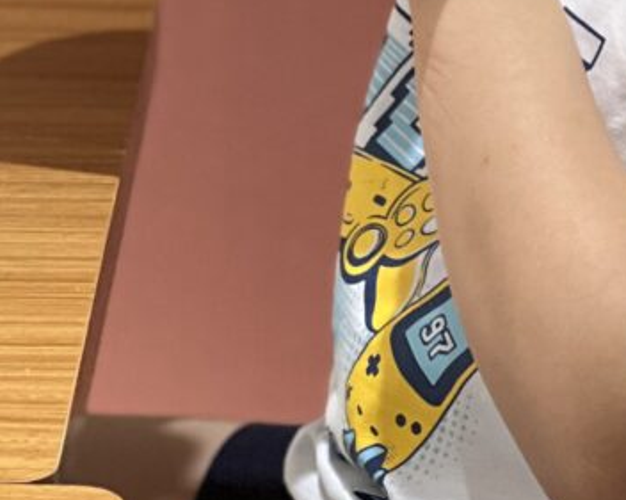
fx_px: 5276
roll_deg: -2.2
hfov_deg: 6.8
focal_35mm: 285
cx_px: 317
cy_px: -396
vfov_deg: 5.3
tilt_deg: -9.3
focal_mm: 9
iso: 250
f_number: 2.8
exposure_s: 1/121
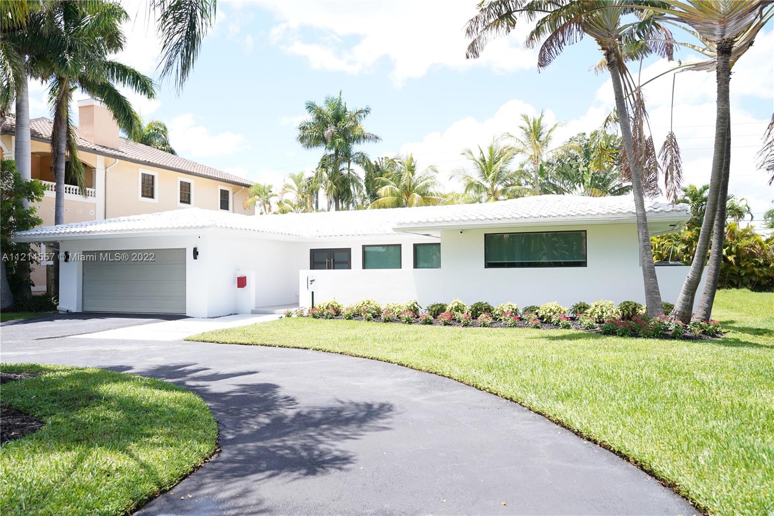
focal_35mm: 27
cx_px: 387
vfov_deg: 47.9
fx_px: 580
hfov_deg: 67.4
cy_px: 258
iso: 1250
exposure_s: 1/3200
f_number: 4.5
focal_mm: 27
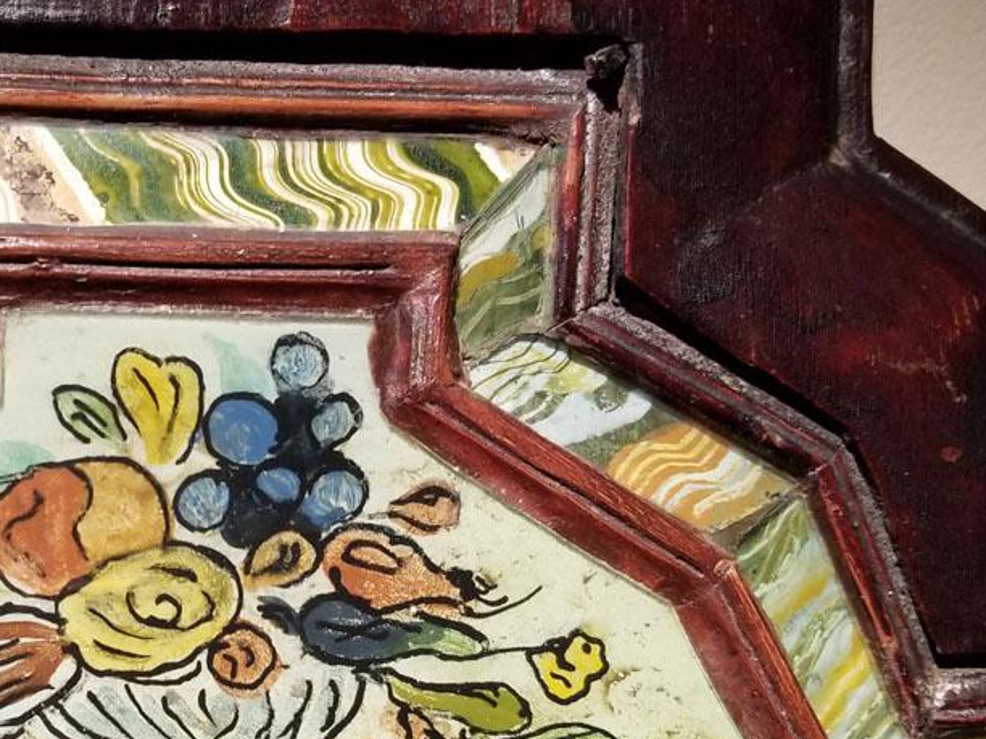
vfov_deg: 28.0
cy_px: 584
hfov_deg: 36.2
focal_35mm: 51
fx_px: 1453
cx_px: 188
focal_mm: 4.25
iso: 160
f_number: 1.7
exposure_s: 1/30
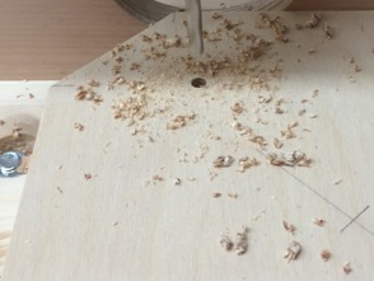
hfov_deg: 28.1
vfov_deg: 21.2
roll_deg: -1.5
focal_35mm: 69
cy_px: 82
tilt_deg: -44.8
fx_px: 746
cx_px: 225
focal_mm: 4.15
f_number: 2.2
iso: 40
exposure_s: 1/33
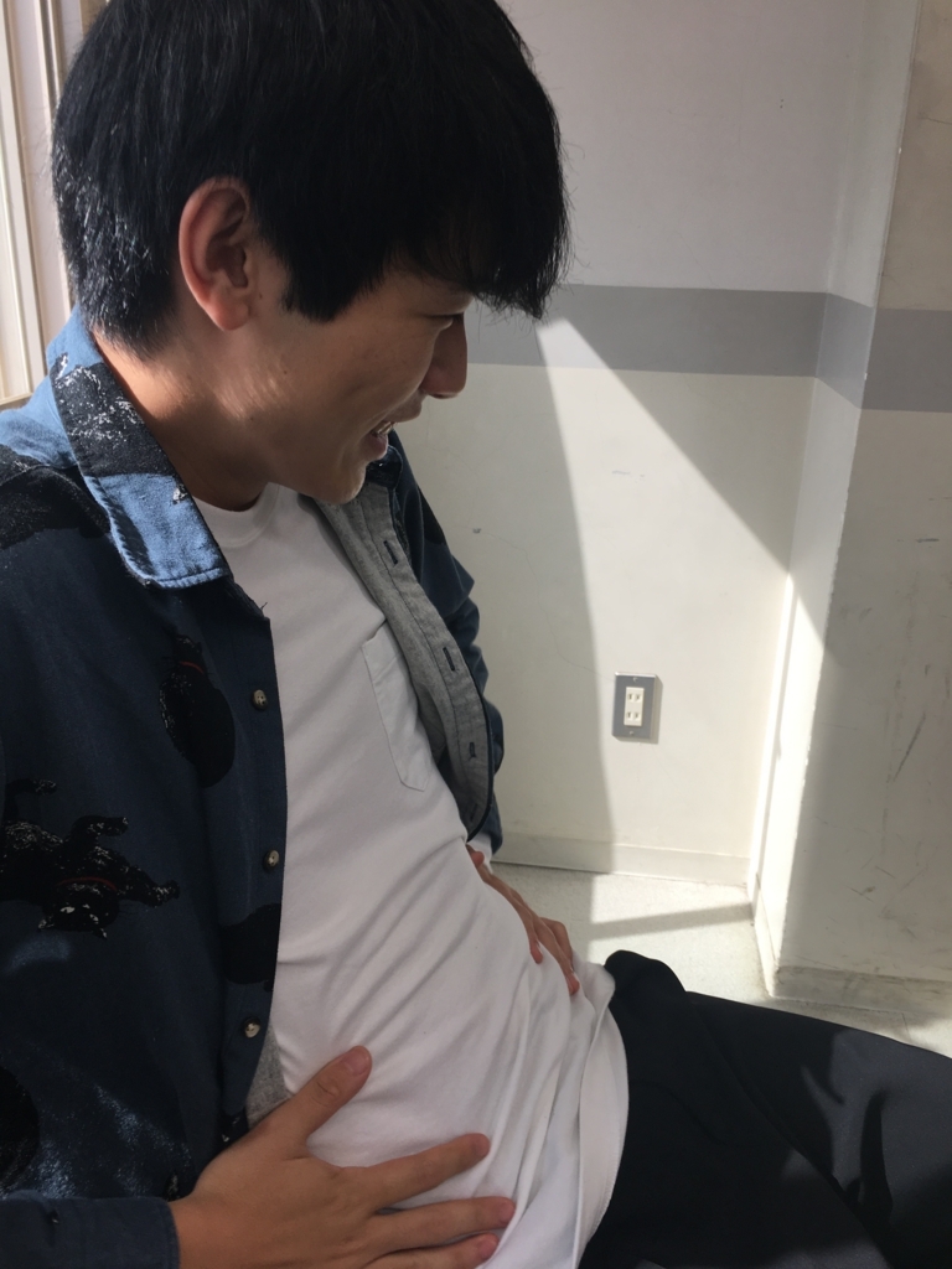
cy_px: 634
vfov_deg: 61.7
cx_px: 476
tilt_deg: -18.5
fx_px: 1063
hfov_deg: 48.2
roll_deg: -0.8
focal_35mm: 29
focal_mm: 4.15
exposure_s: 1/120
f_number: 2.2
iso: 25
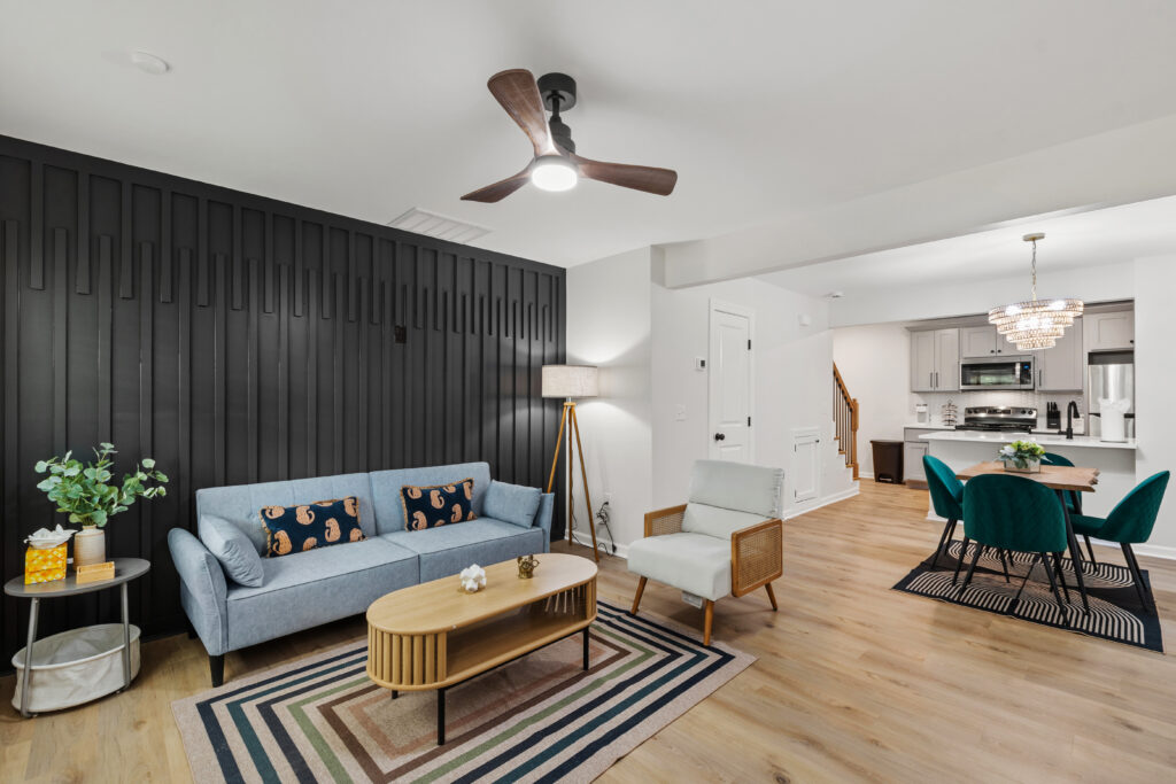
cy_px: 392
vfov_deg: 77.3
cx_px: 588
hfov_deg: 100.4
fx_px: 490
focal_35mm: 15
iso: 100
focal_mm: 10
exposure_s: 1
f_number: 8
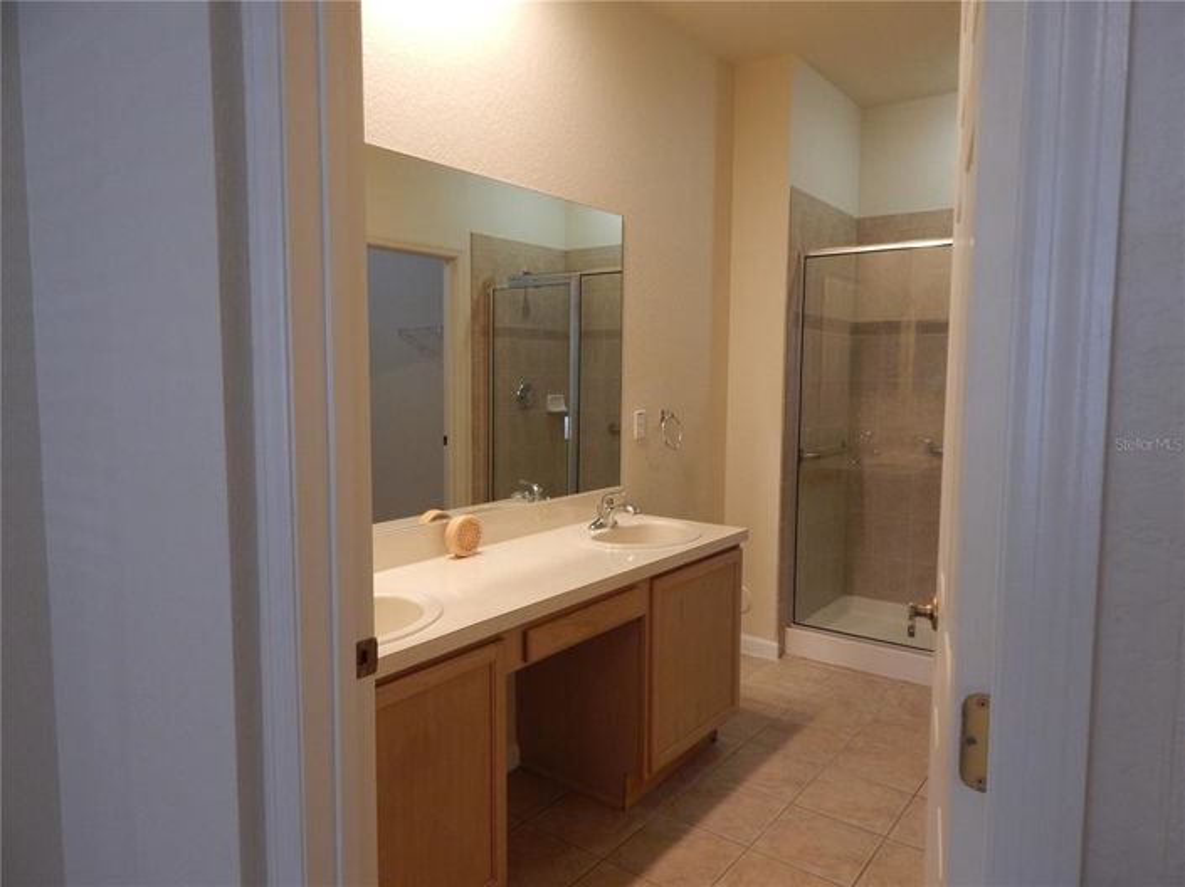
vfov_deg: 61.0
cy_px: 444
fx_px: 753
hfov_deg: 76.4
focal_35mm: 22
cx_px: 592
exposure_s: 1/30
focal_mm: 4
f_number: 3
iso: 200
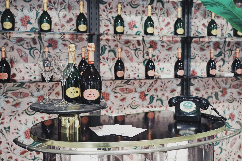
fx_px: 242
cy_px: 80
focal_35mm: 36
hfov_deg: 53.1
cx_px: 121
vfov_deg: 36.9
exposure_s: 1/160
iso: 1250
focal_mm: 36
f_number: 4
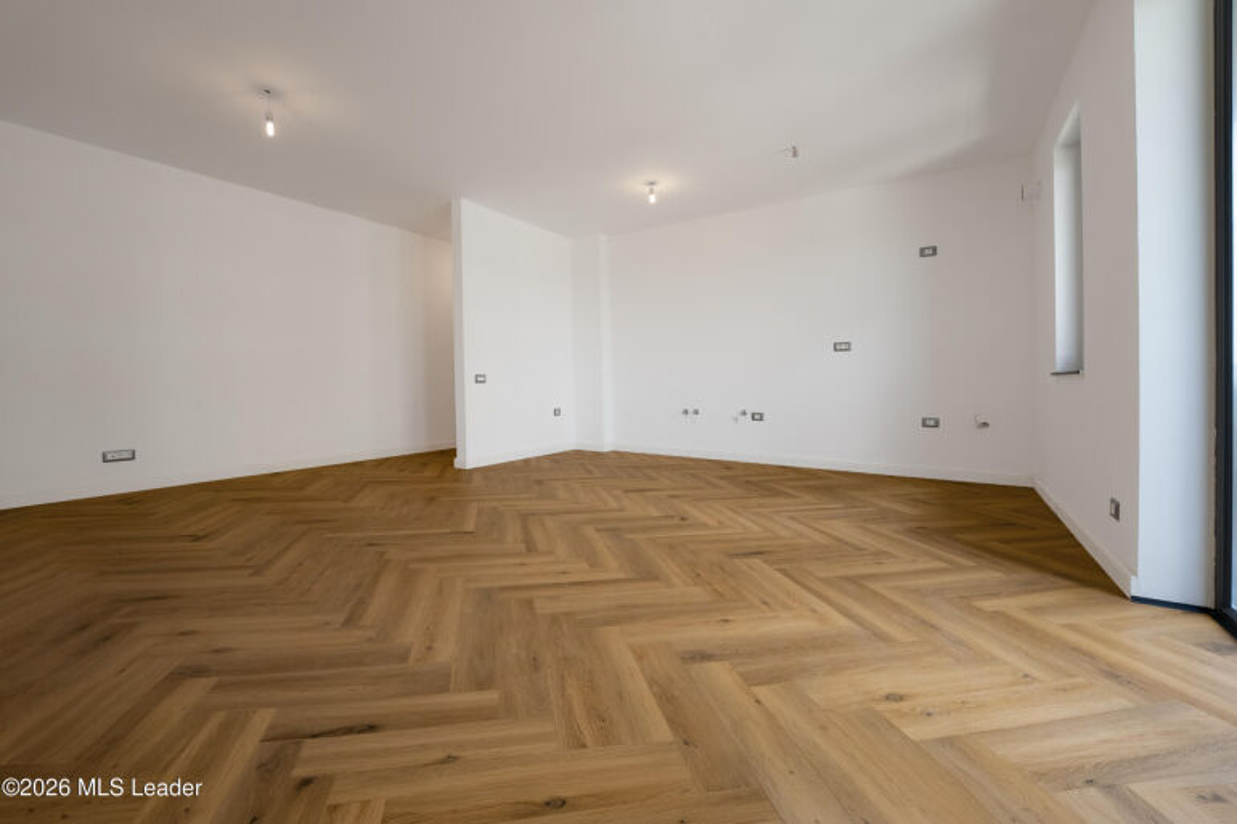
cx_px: 618
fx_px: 502
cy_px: 412
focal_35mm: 15
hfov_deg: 101.9
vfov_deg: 78.8
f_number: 6.3
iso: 250
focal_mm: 14.6
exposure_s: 1/60
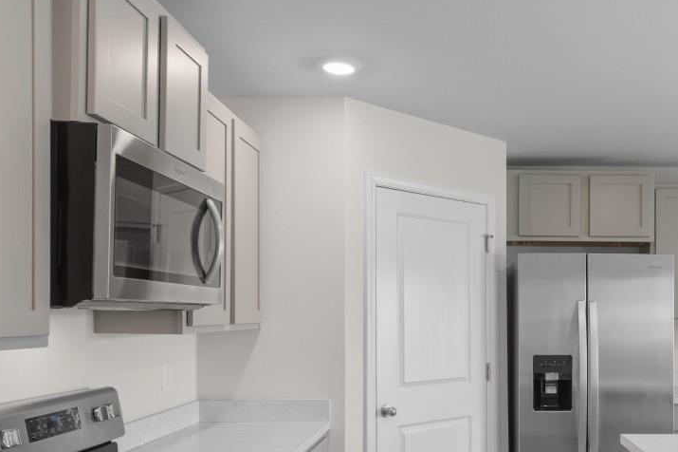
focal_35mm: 34
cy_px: 289
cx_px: 482
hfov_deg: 54.0
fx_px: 640
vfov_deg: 38.5
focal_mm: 10
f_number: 5
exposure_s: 1/4
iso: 100
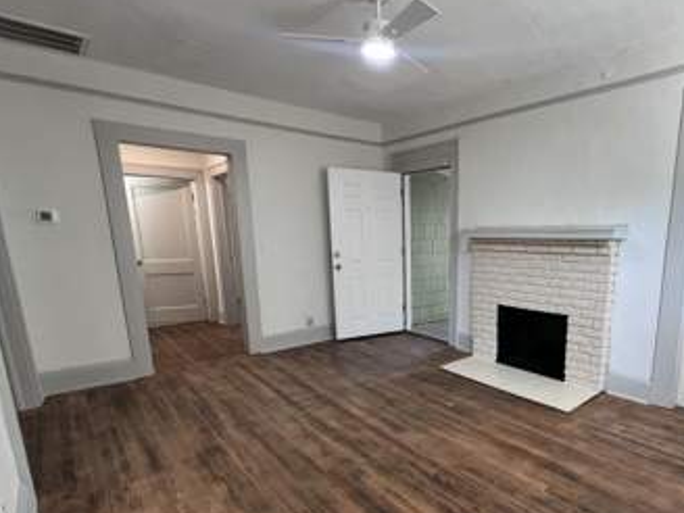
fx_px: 375
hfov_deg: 82.4
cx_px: 444
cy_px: 314
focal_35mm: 19
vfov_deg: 67.8
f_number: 1.8
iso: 160
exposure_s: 1/99
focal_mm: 1.57
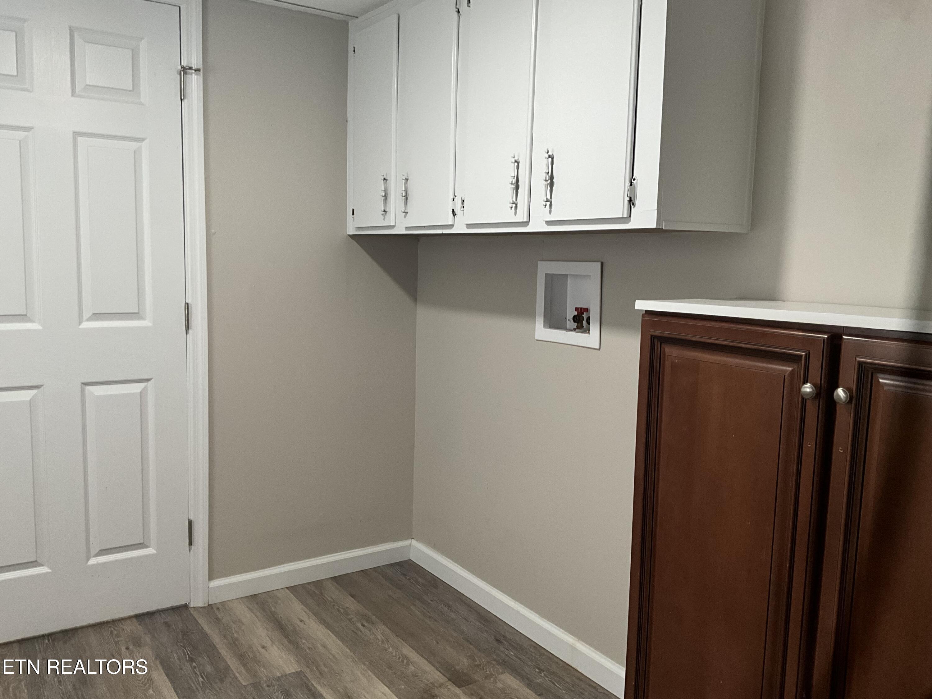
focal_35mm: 29
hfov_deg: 61.7
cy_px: 350
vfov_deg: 48.2
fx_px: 781
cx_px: 466
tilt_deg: -6.2
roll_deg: -1.6
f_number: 1.8
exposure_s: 1/60
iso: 125
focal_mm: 3
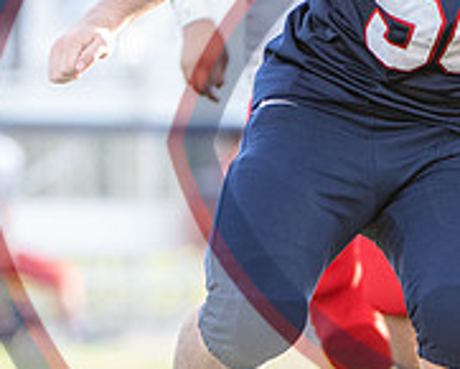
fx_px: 13567
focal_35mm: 996
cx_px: 429
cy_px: 231
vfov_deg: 1.6
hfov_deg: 1.9
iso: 2000
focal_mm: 240
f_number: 4
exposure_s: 1/1000
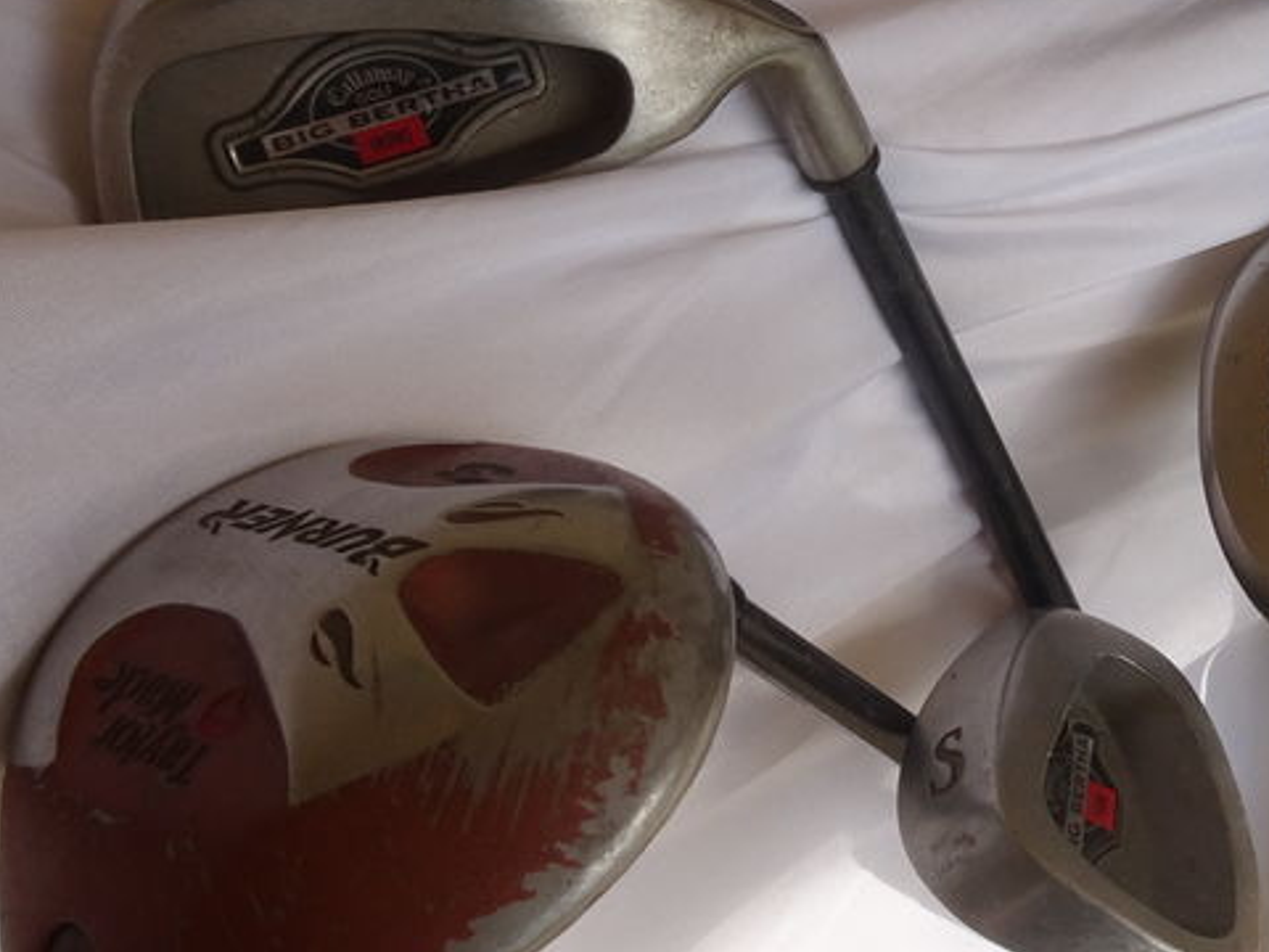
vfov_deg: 28.9
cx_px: 1015
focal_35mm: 50
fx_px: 1833
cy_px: 320
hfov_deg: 36.9
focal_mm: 4.1
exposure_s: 1/250
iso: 80
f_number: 5
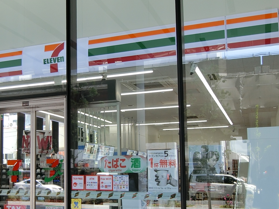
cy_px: 137
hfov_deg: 36.4
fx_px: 419
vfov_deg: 27.9
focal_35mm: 52
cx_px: 88
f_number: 3.1
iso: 100
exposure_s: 1/125
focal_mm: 5.7
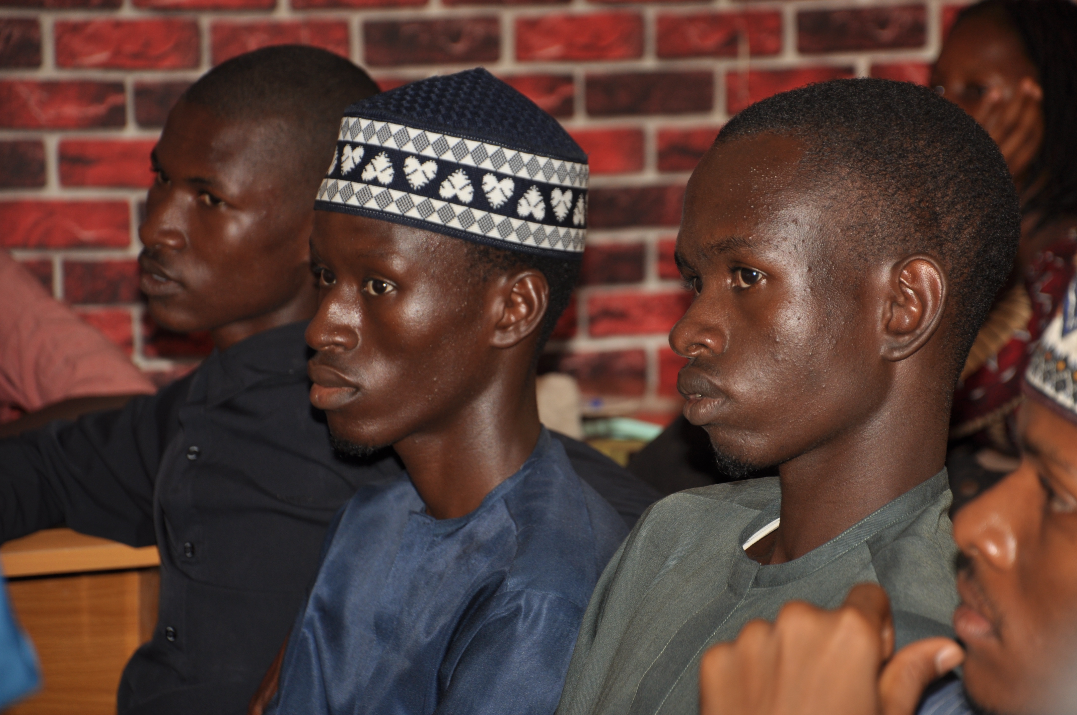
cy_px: 358
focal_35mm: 158
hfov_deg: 13.1
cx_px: 538
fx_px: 4706
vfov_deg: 8.7
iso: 200
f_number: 5.6
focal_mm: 105
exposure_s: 1/60
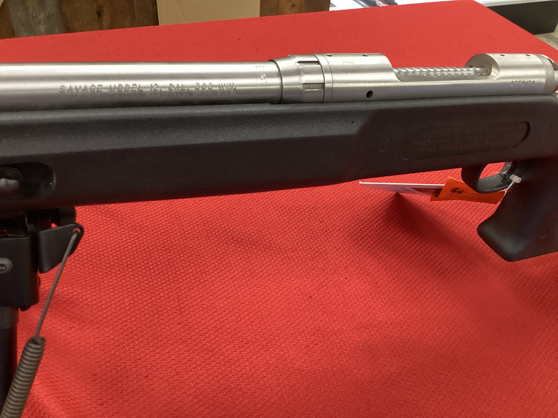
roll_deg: -8.2
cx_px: 279
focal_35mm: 31
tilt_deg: -42.2
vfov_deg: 45.4
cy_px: 209
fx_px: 500
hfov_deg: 58.4
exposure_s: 1/60
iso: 400
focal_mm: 3.3
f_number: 2.4
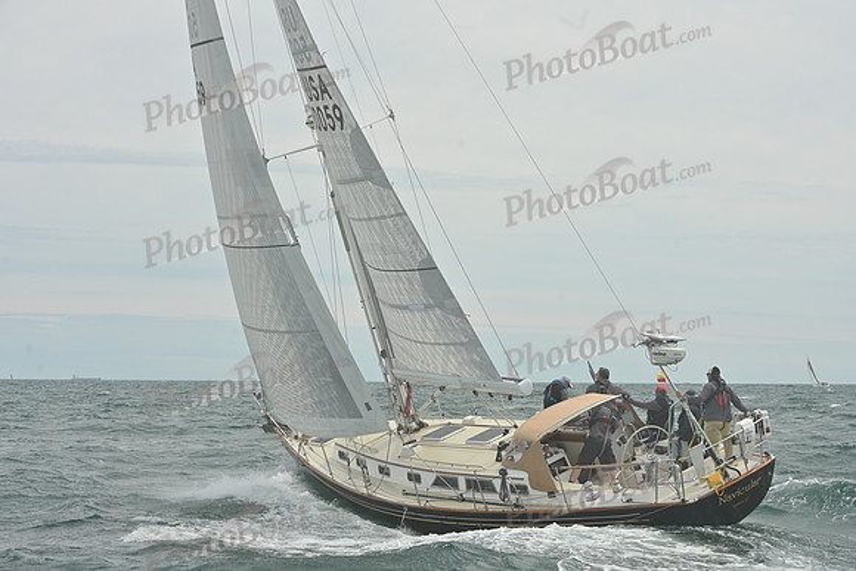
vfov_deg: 17.5
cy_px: 286
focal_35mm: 78
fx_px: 1855
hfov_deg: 26.0
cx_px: 428
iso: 320
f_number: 13
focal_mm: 78
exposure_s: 1/1250
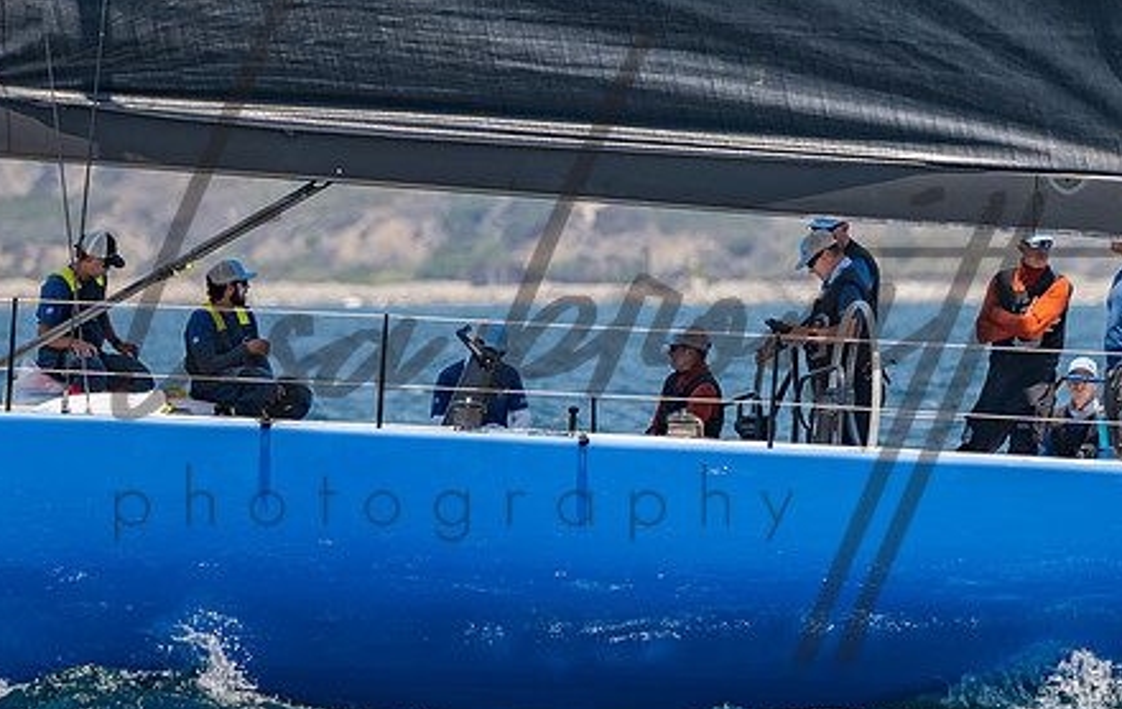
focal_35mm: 852
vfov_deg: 1.6
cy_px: 173
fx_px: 26133
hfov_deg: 2.5
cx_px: 909
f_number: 5.6
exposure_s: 1/1000
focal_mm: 380
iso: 320
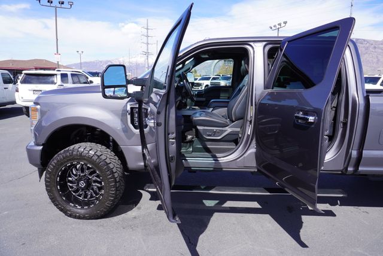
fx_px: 256
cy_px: 128
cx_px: 192
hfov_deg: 73.7
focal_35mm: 24
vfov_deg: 53.2
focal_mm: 16
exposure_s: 1/125
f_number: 9
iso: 100
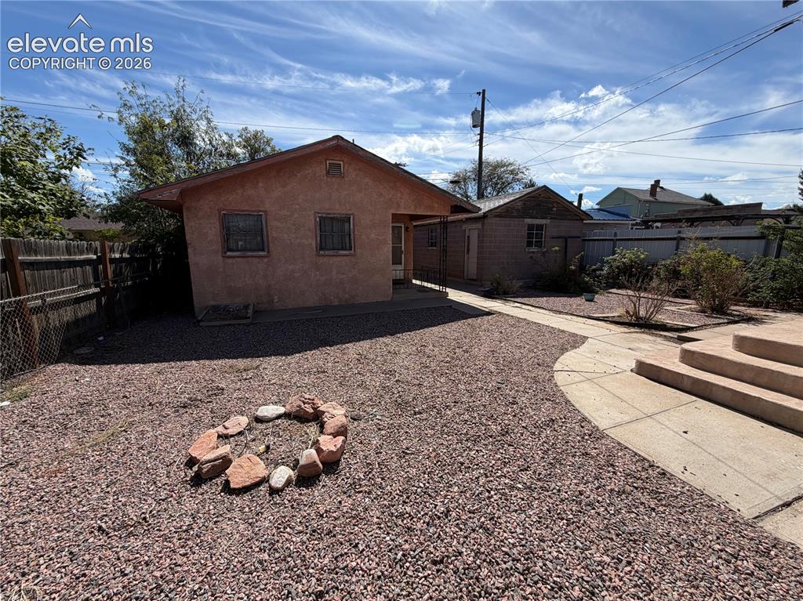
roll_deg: +0.5
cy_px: 300
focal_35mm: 14
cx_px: 402
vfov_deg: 85.6
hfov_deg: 102.1
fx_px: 325
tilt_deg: -10.3
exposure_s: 1/1033
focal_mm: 2.22
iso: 20
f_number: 2.2
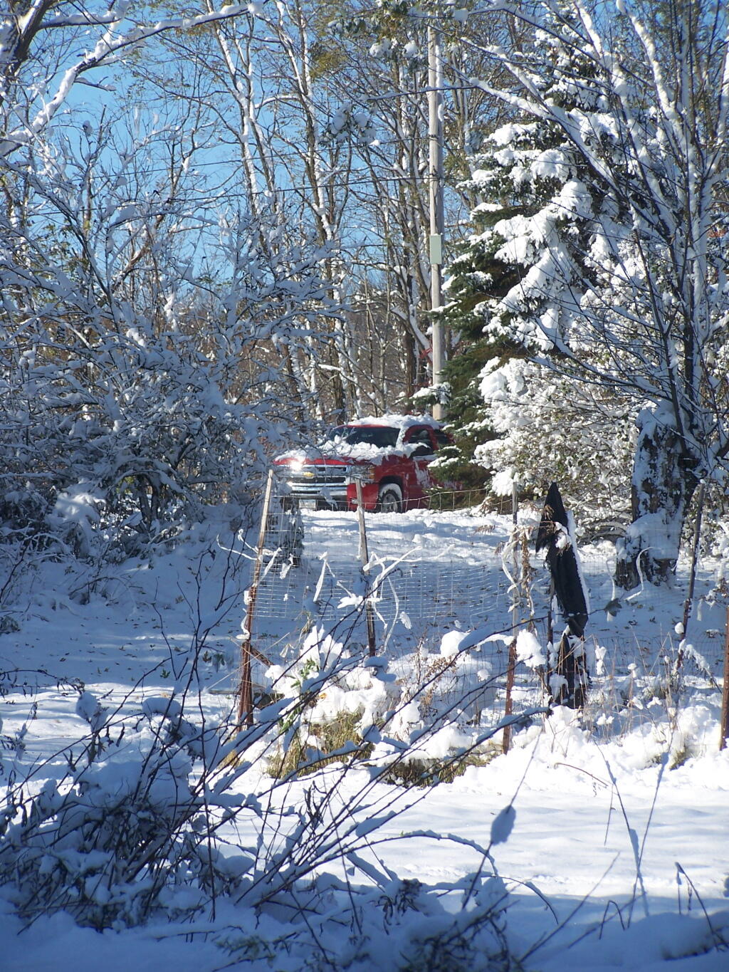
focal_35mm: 169
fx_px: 4745
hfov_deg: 8.8
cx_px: 364
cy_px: 486
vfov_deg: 11.7
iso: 80
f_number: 3.2
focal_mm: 28
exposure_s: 1/1000
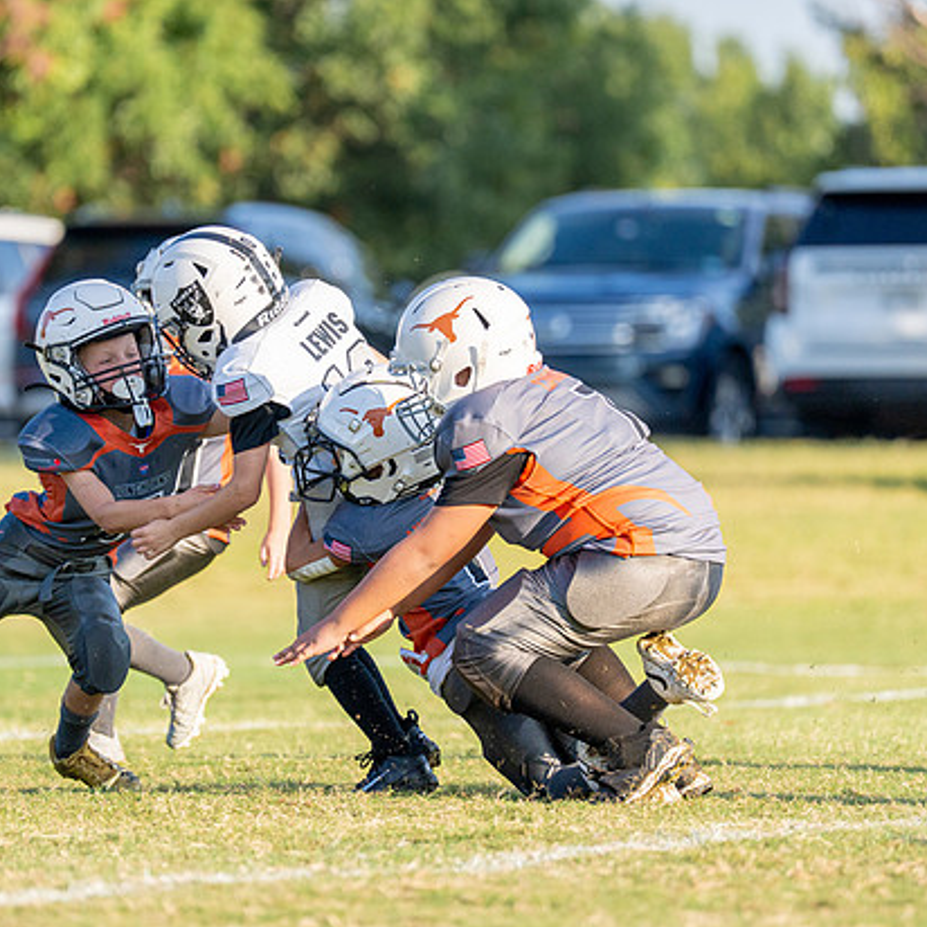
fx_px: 10392
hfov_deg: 5.1
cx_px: 367
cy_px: 374
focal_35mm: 343
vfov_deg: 5.1
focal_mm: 200
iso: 320
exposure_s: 1/4000
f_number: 2.8
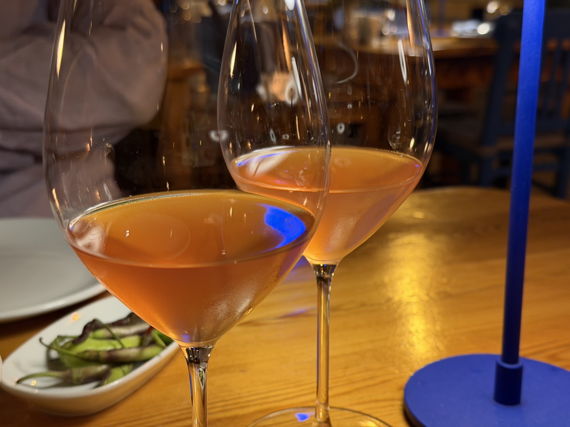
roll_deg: +0.2
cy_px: 214
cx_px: 285
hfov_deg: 39.7
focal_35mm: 48
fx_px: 790
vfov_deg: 30.3
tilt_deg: -16.7
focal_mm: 6.76
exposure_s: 1/33
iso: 400
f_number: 1.78
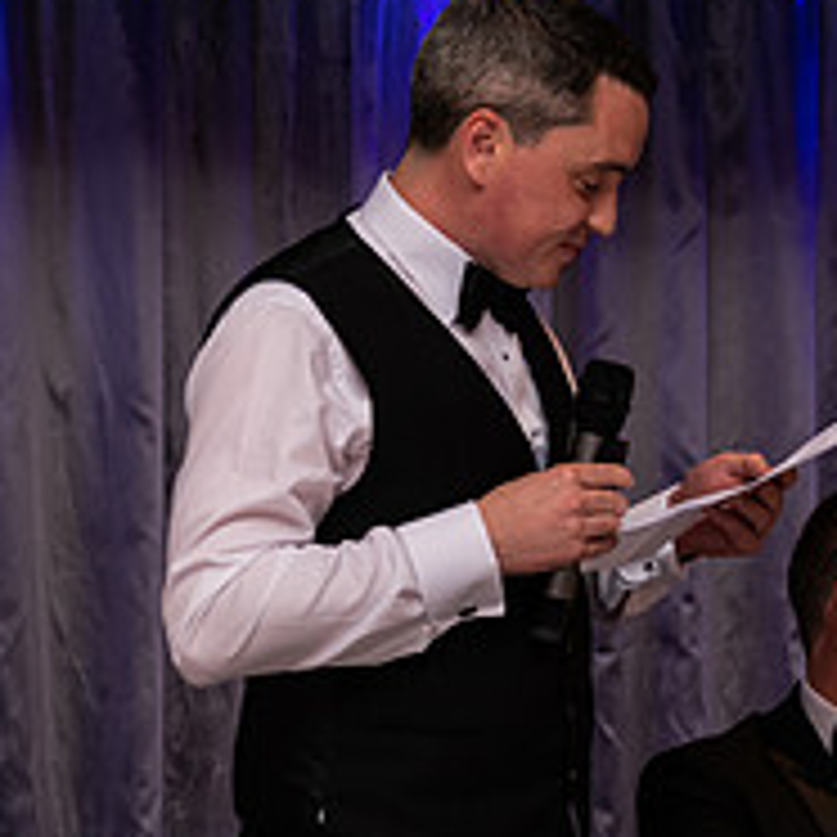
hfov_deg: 16.4
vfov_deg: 16.2
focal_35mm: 106
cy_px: 731
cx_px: 495
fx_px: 2900
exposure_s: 1/160
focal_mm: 40
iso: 640
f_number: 3.5
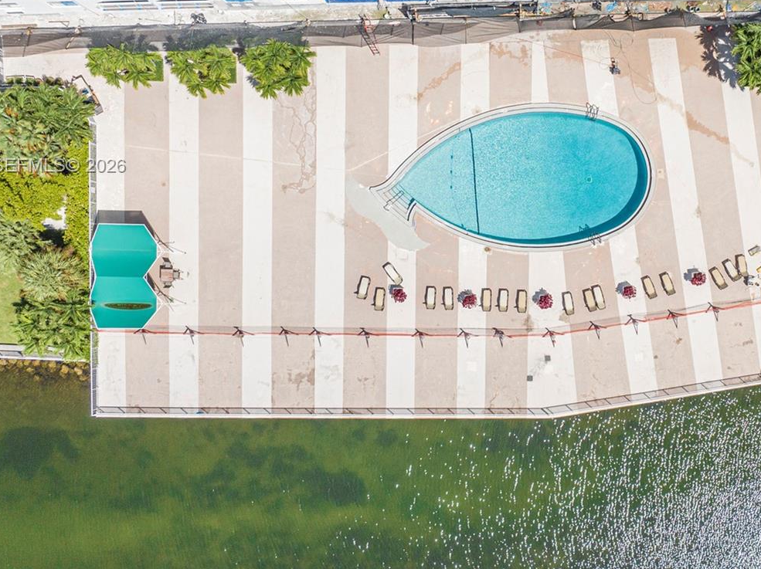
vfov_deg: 36.2
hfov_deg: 47.2
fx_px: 857
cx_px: 503
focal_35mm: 39
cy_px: 167
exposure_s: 1/60
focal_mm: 12.29
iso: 100
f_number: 2.8
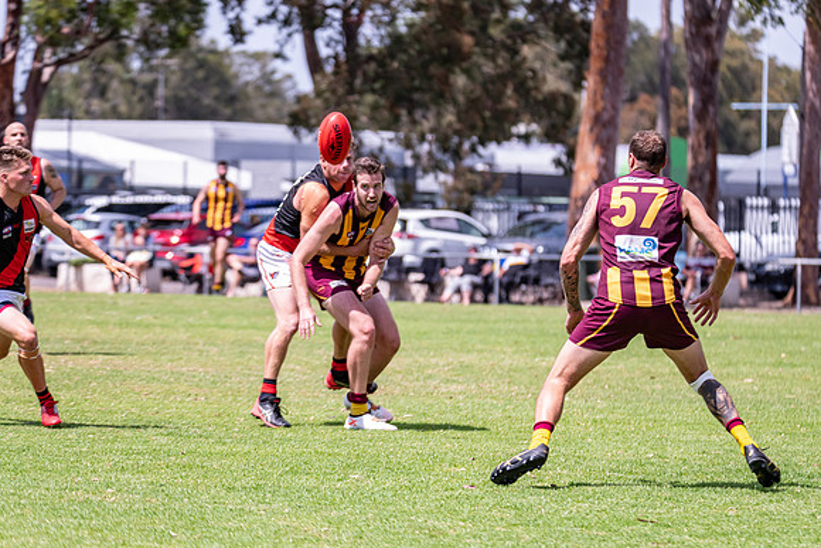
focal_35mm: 219
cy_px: 262
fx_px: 5000
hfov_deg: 9.4
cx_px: 429
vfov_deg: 6.3
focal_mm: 210
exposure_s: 1/3200
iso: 800
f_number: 6.3
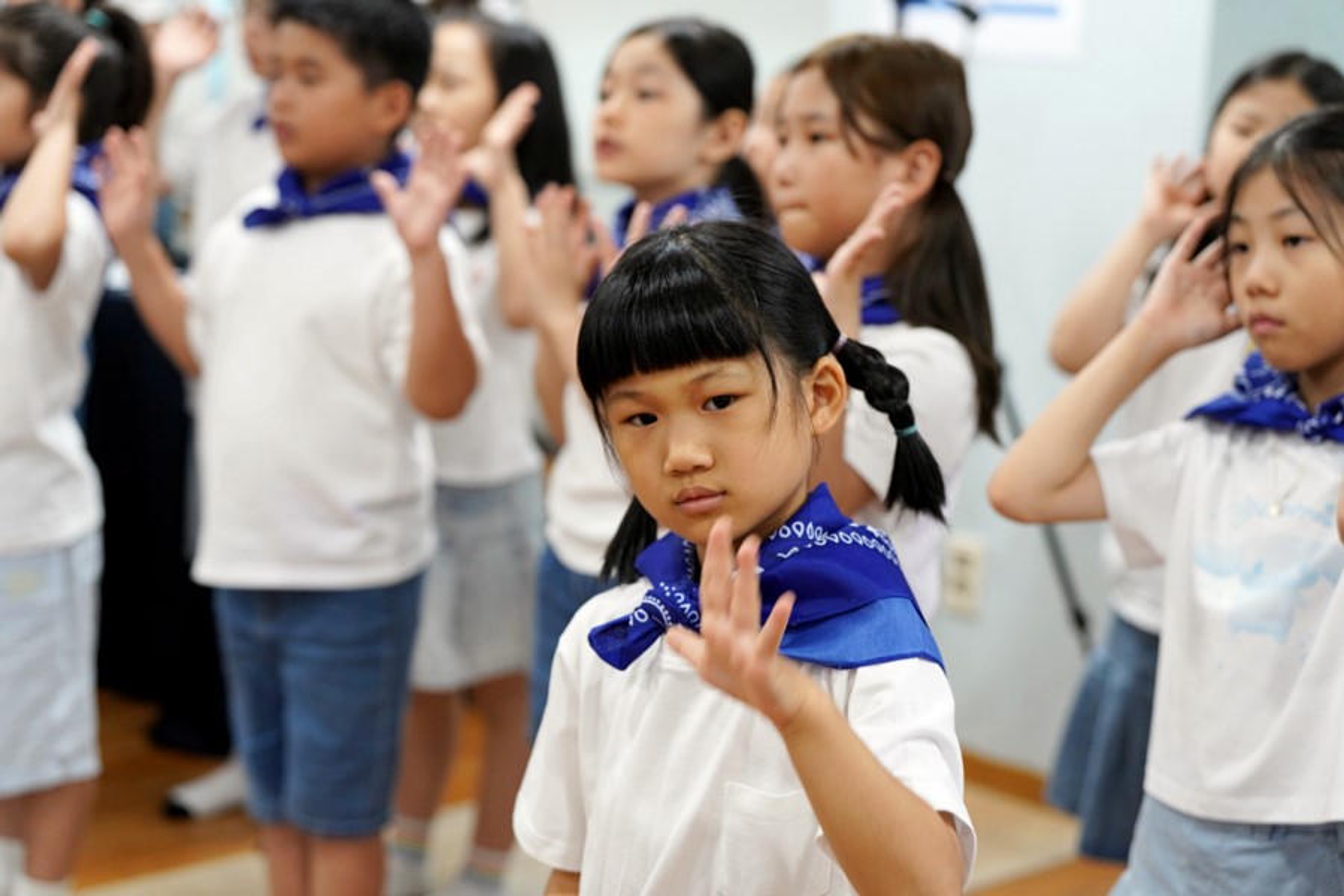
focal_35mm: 70
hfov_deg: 28.8
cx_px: 672
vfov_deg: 19.5
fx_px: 2613
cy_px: 448
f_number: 3.5
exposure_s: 1/160
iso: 1600
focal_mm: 70
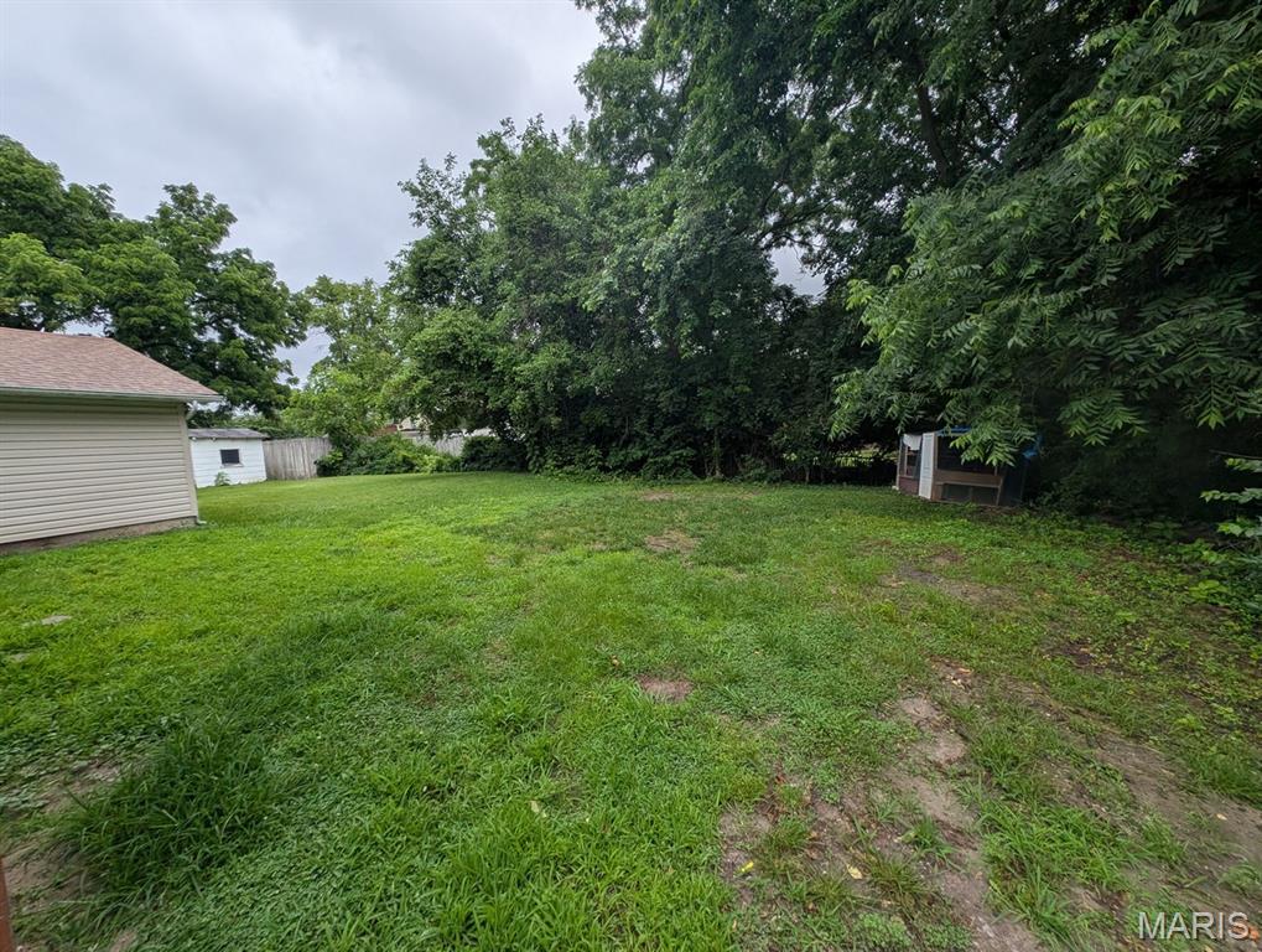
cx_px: 631
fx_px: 438
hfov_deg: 110.4
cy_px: 476
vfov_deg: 94.7
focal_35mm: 12
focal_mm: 2.23
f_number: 1.95
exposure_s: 1/351
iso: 41
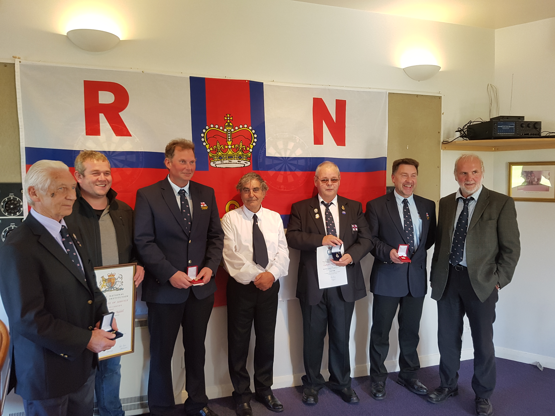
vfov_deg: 53.1
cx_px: 278
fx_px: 417
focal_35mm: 26
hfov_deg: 67.3
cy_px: 208
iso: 100
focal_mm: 4.2
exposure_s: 1/50
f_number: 1.7
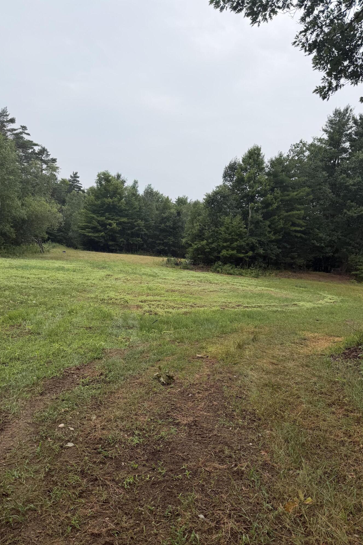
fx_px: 378
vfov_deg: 71.5
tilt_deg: -4.7
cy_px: 273
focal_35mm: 25
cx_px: 188
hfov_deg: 51.3
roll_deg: -3.0
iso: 80
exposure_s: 1/1855
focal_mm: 6.76
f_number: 1.78
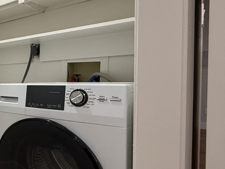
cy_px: 86
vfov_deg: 41.8
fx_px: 221
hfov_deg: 41.5
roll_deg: +0.5
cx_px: -29
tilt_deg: -1.4
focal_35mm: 34
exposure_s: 1/120
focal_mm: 2.22
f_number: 2.2
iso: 320
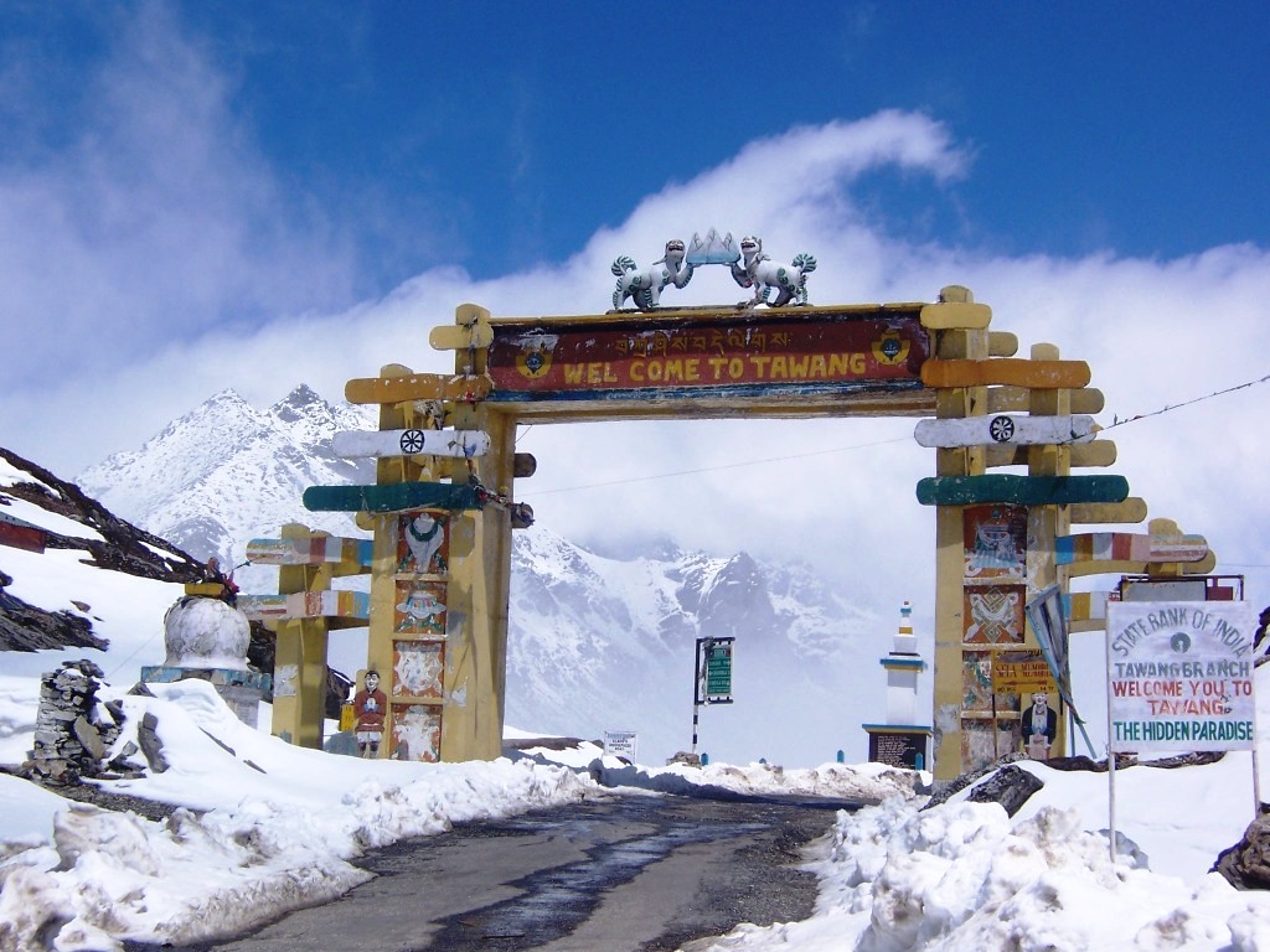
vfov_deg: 22.3
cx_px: 635
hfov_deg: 29.4
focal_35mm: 66
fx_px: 2421
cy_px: 476
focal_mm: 11
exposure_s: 1/750
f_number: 6.7
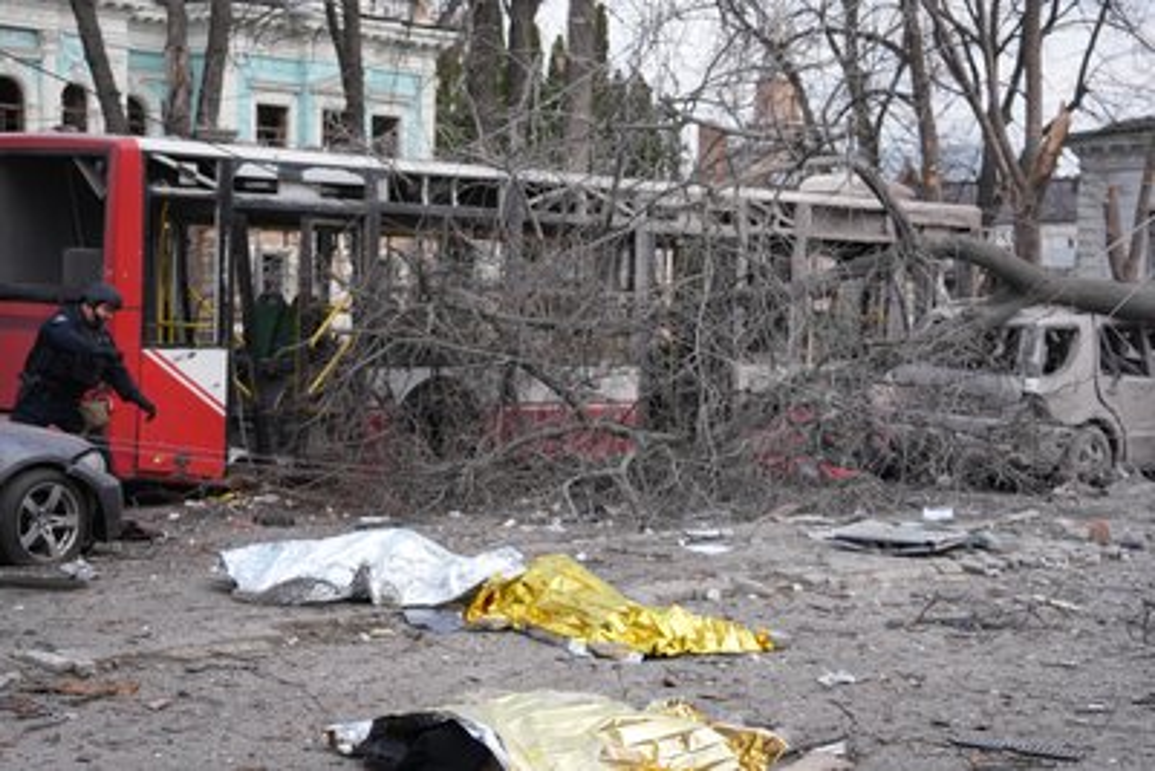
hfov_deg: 28.8
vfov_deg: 19.5
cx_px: 578
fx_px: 2247
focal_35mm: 70
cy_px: 386
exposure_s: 1/500
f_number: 5
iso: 200
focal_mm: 70
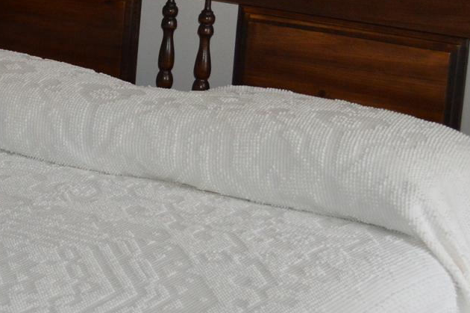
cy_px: -3
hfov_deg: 16.5
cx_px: -152
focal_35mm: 117
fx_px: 1526
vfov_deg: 11.6
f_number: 4
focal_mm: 24
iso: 800
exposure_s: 1/60
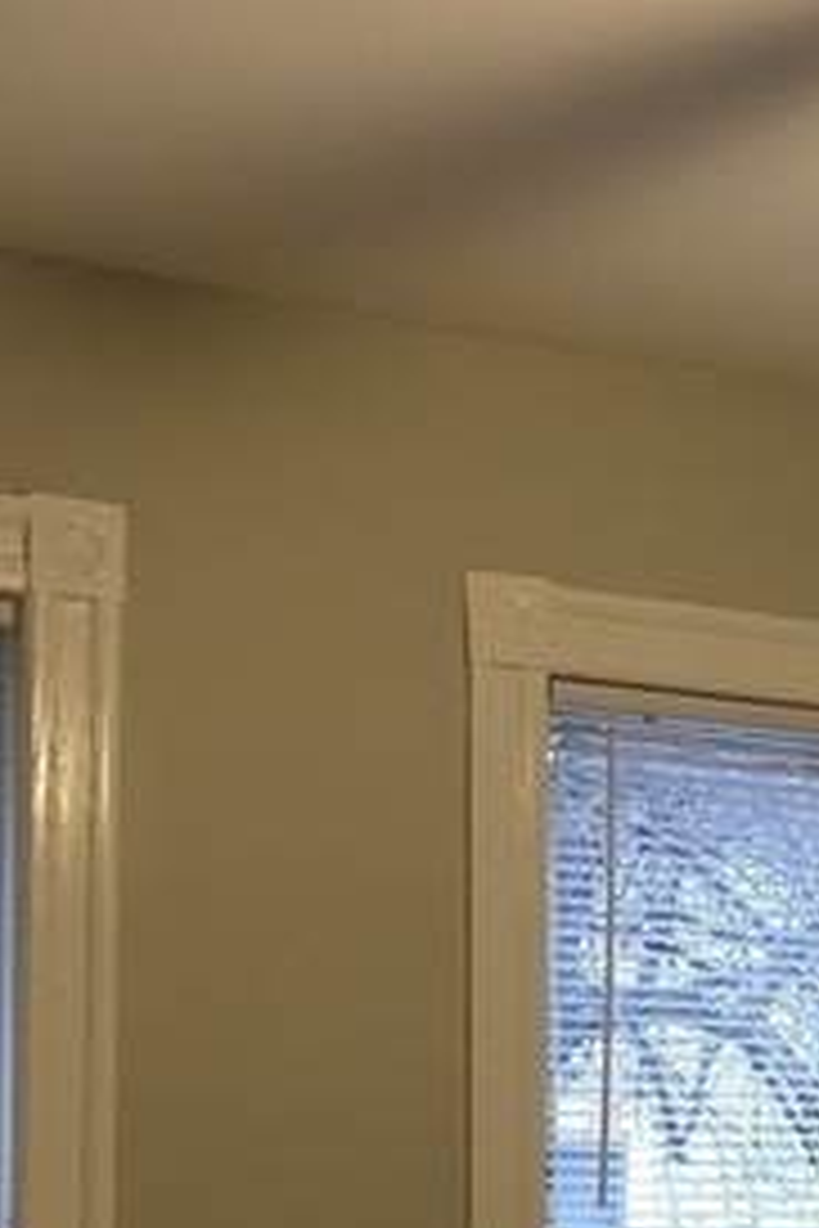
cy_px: 1147
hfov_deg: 16.5
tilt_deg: +0.8
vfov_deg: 24.0
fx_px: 2798
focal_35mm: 82
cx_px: 716
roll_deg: -0.3
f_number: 1.8
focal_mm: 4
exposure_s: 1/15
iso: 40
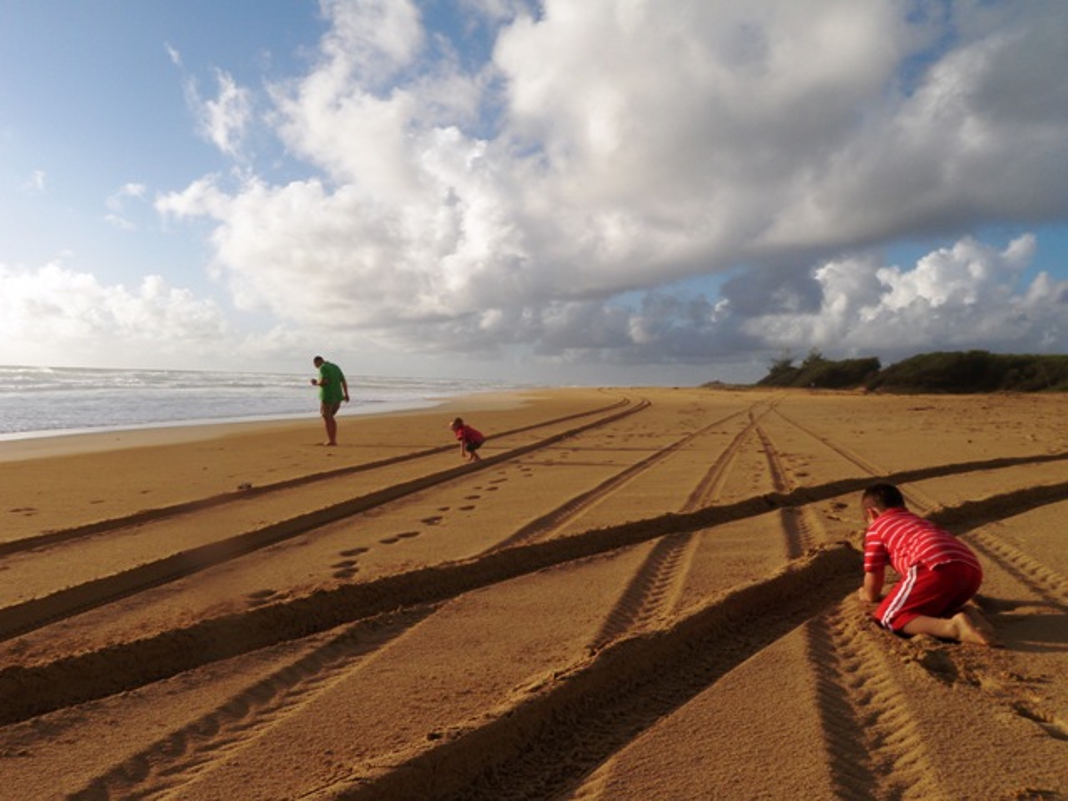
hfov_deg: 63.4
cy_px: 400
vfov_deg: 49.7
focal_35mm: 28
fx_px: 864
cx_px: 534
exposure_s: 1/320
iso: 50
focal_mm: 5
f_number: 5
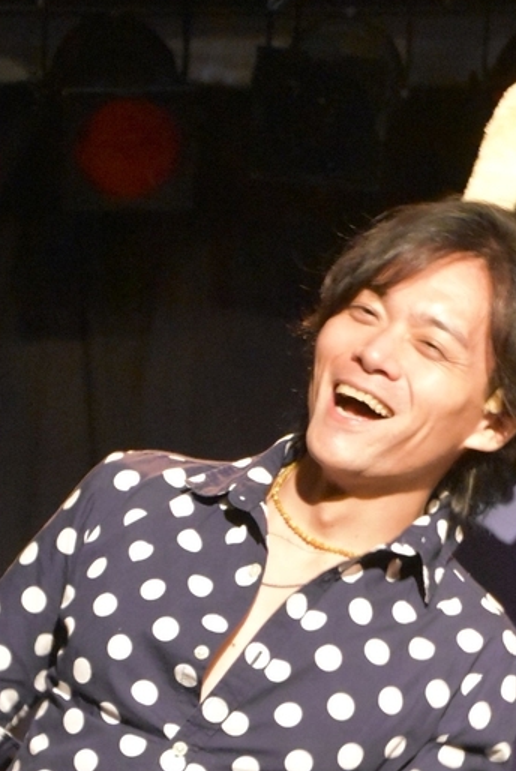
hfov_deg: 5.6
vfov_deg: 8.4
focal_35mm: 245
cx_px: 111
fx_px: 5253
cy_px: 748
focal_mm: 70
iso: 7200
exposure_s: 1/60
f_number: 5.3
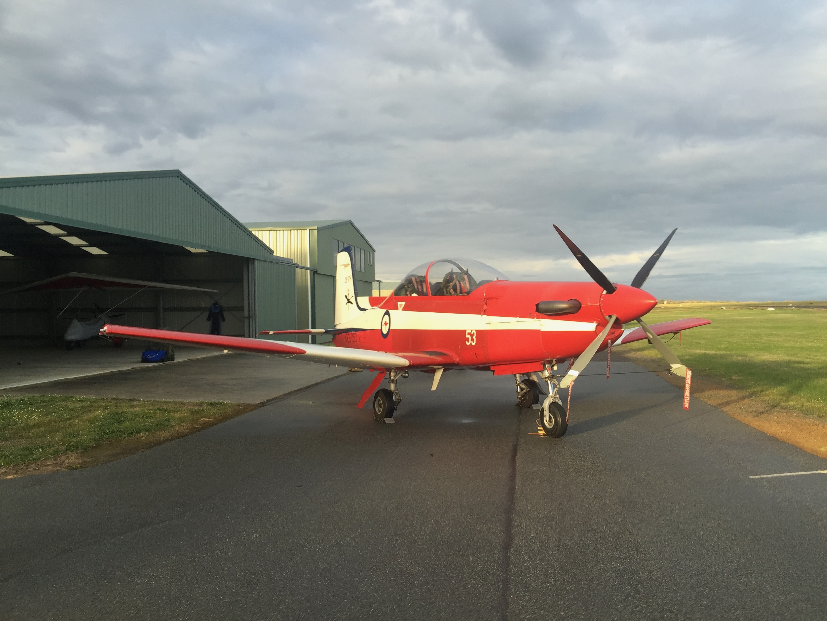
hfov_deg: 61.7
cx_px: 414
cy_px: 310
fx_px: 693
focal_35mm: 29
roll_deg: -1.1
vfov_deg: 48.2
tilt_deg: +1.0
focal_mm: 4.15
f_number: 2.2
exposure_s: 1/230
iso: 32
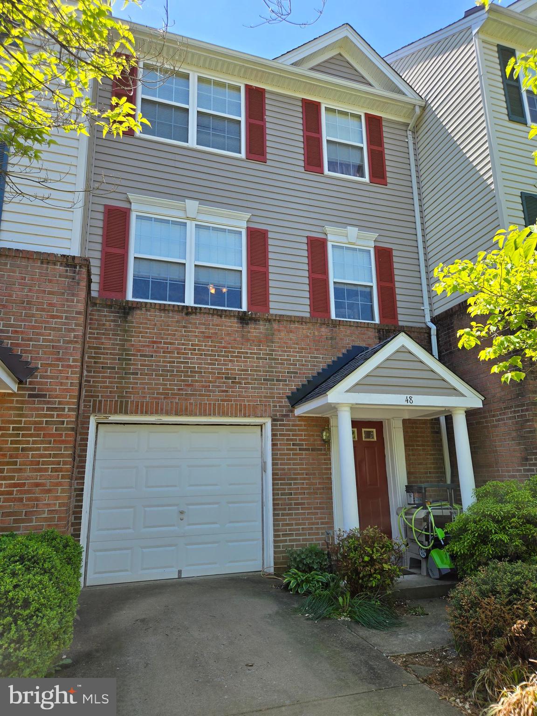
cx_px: 268
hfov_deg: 58.9
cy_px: 358
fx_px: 476
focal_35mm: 23
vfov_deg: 73.9
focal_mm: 5.4
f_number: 1.8
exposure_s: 1/812
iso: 25
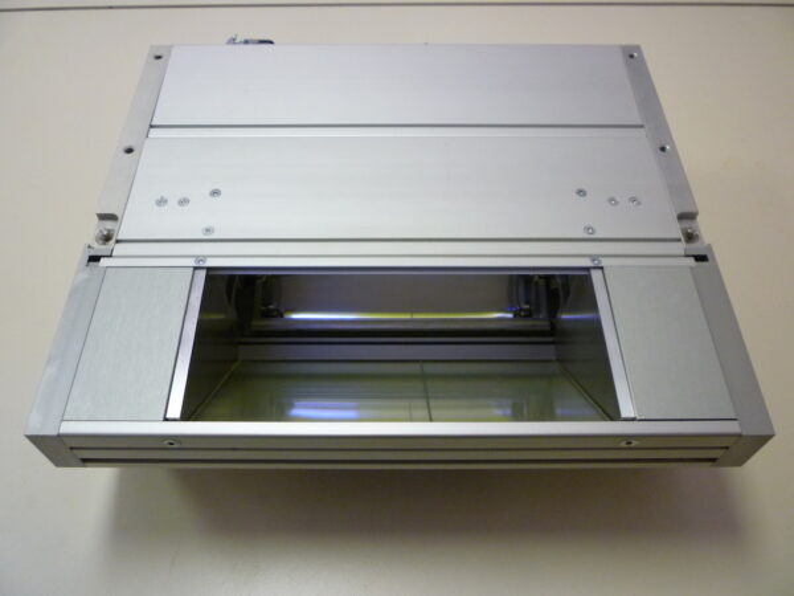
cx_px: 397
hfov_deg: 61.7
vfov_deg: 48.2
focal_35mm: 29
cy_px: 298
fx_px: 665
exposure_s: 1/30
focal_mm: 5.2
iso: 320
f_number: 3.3
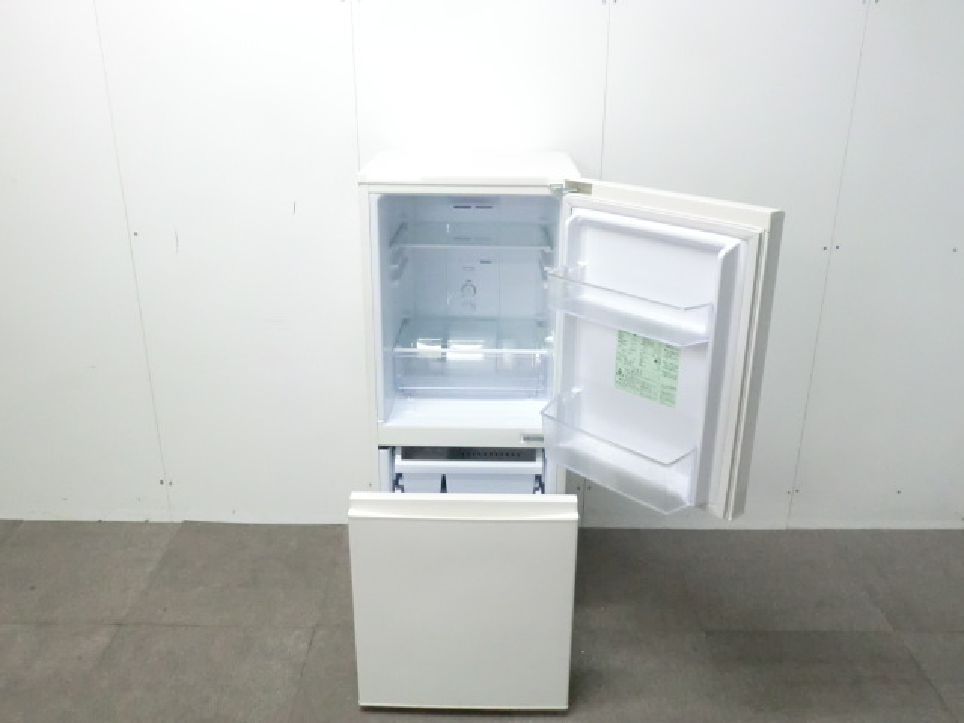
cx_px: 482
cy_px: 362
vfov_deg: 44.2
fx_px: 891
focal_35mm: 32
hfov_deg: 56.8
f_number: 3.5
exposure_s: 1/60
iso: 800
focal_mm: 5.8
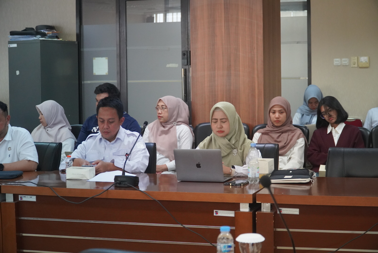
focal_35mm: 72
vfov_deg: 19.0
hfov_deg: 28.1
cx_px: 189
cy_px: 126
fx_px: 757
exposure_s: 1/200
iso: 3200
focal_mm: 48
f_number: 4
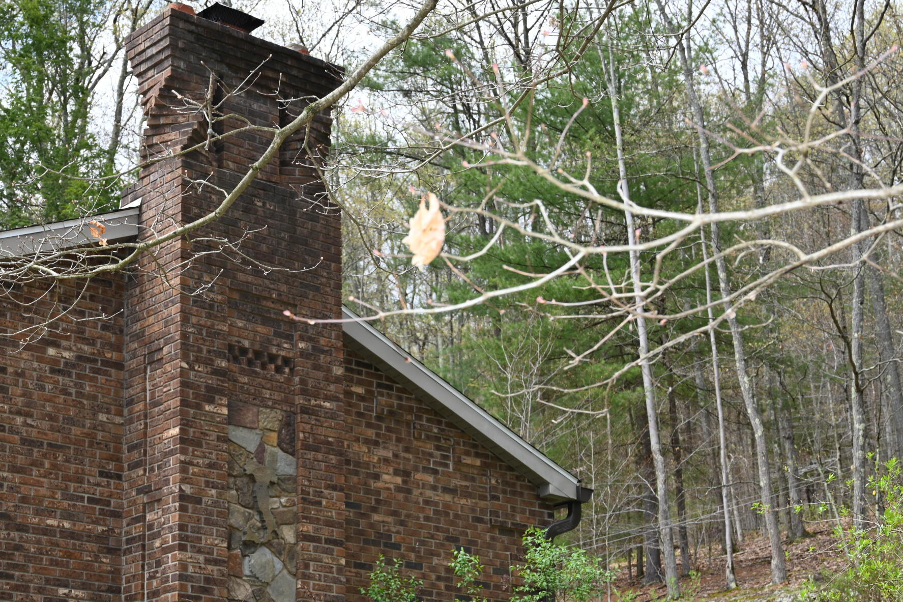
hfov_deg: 28.1
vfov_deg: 19.1
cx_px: 238
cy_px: 429
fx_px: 1781
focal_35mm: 71
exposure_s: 1/160
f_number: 6.3
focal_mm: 42
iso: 100
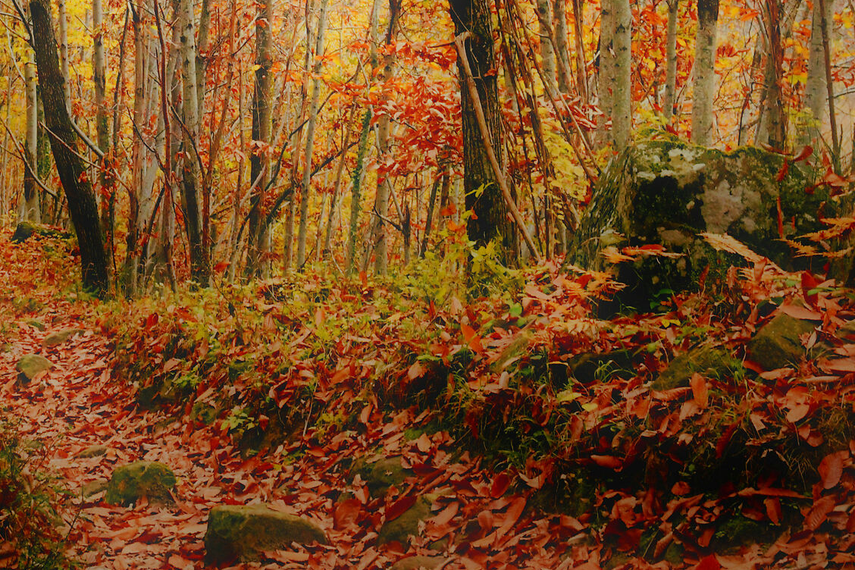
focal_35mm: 83
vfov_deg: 16.1
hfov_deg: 24.0
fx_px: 1971
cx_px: 146
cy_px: -3
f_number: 5.6
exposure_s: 1/320
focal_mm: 26
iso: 2000
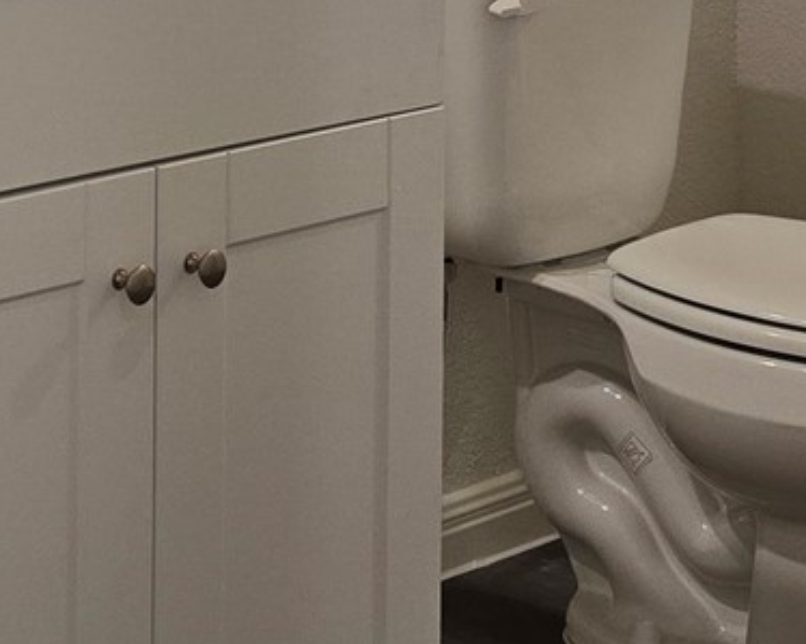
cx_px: 50
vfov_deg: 11.8
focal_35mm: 123
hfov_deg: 15.4
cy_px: -422
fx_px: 2933
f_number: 1.7
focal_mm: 6.3
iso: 160
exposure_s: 1/120
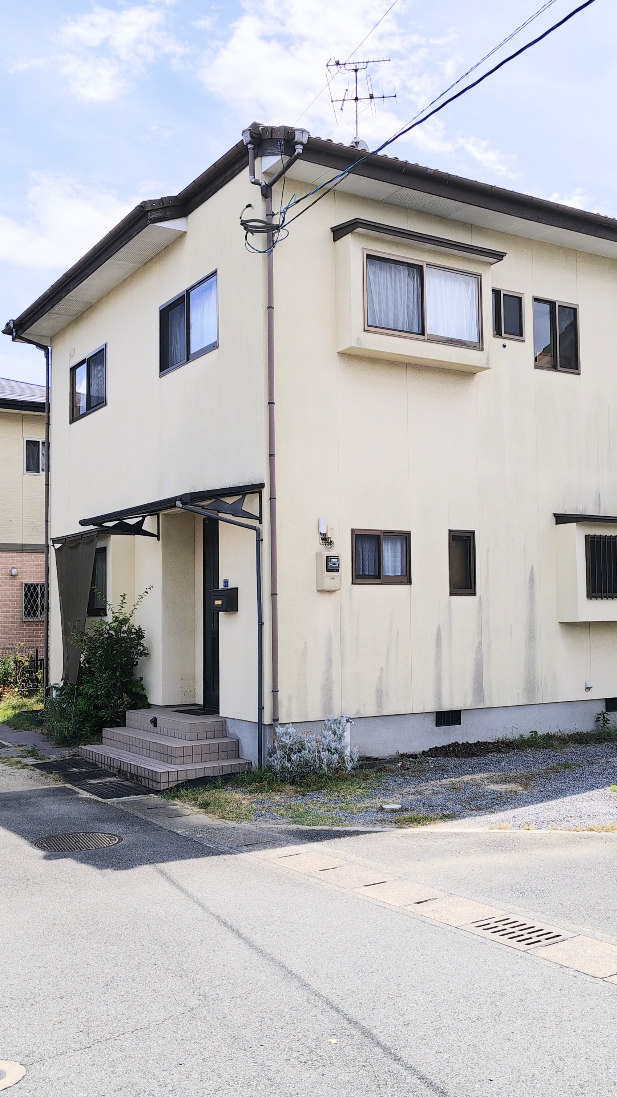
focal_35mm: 34
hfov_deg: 34.6
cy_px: 556
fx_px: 989
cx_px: 345
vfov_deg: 58.0
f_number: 1.88
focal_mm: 5.56
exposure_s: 1/3349
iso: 50
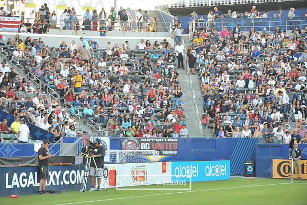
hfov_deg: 16.4
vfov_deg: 11.0
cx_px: 154
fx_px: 1065
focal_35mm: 125
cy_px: 102
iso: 400
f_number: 5
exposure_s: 1/100
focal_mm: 125
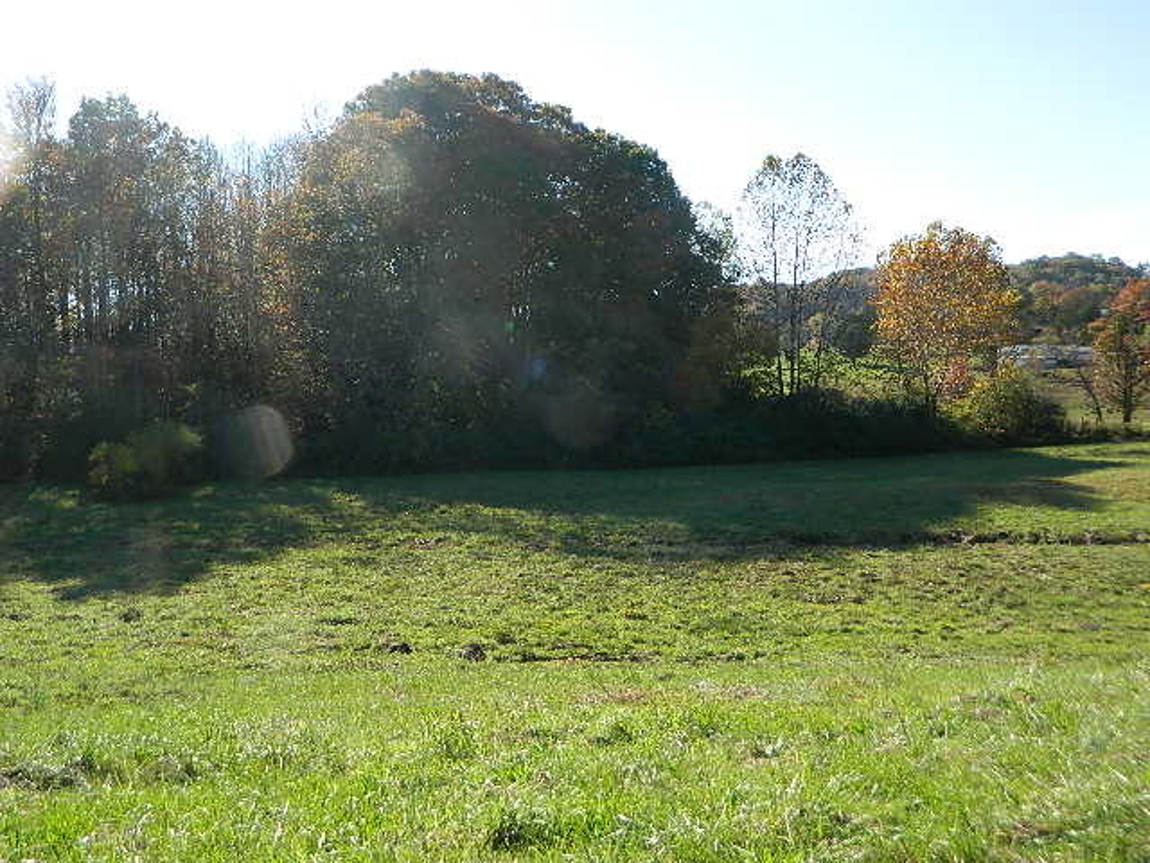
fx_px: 1030
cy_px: 432
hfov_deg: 58.4
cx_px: 575
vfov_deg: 45.4
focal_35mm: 31
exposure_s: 1/400
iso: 80
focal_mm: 5.6
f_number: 3.2
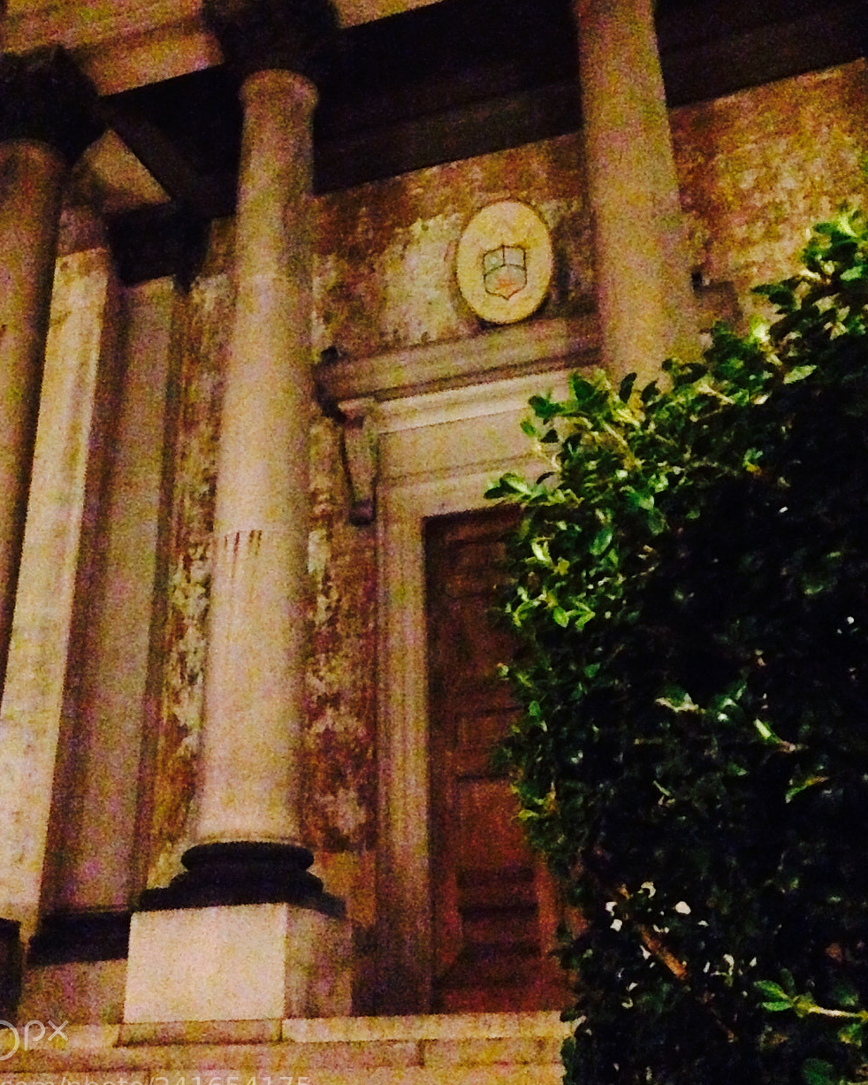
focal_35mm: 42
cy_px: 449
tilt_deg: +30.5
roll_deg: -0.6
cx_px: 379
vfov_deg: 43.7
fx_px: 1348
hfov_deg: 35.6
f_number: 2.4
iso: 3200
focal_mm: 4.12
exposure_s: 1/15
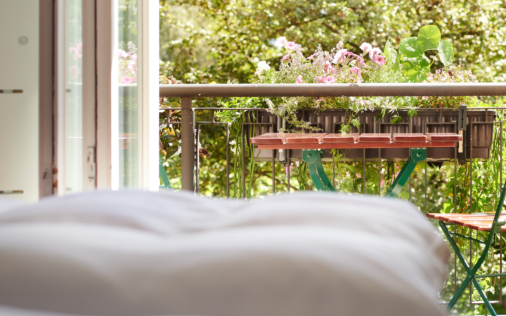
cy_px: 100
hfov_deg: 19.2
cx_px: 374
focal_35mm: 108
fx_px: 1489
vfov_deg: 12.1
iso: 100
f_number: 3.5
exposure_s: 1/400
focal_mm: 50
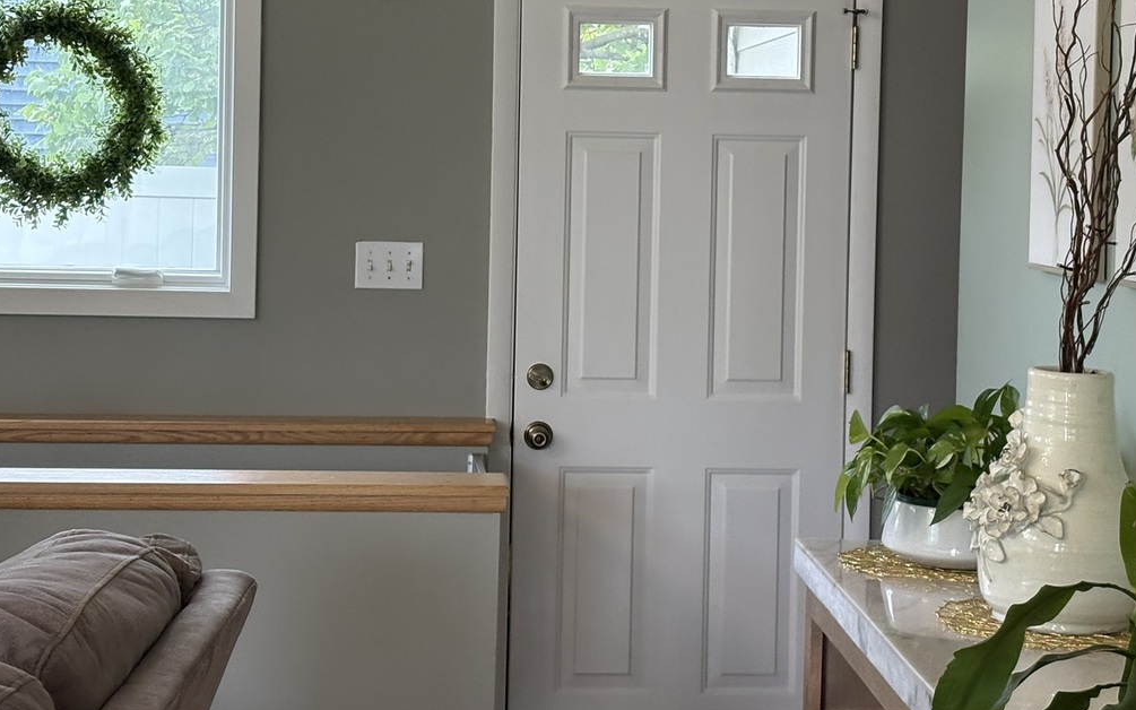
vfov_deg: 16.5
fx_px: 2446
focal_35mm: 79
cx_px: 627
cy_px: 211
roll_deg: -0.9
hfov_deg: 26.1
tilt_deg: -1.1
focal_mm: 5.96
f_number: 1.6
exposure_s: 1/120
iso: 125
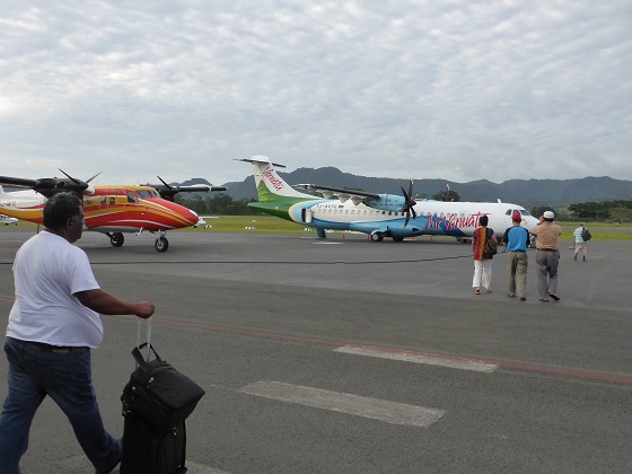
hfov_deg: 56.8
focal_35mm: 32
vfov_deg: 44.1
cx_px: 304
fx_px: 584
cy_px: 204
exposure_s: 1/400
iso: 160
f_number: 3.4
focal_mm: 4.8
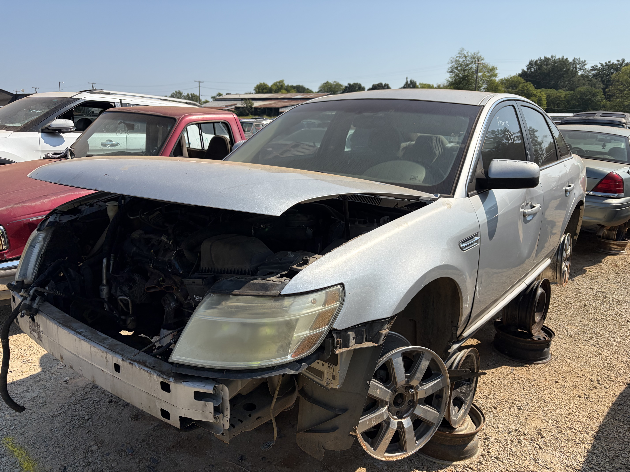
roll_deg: -1.2
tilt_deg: -11.9
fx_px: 473
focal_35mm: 26
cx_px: 315
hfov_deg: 67.3
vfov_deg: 53.1
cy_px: 236
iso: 64
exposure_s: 1/4950
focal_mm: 5.96
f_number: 1.6
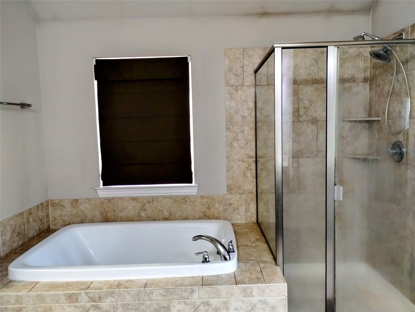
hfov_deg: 63.4
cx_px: 208
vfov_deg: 49.9
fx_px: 336
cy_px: 156
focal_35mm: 28
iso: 1269
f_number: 1.8
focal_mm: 4.27
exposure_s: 1/30
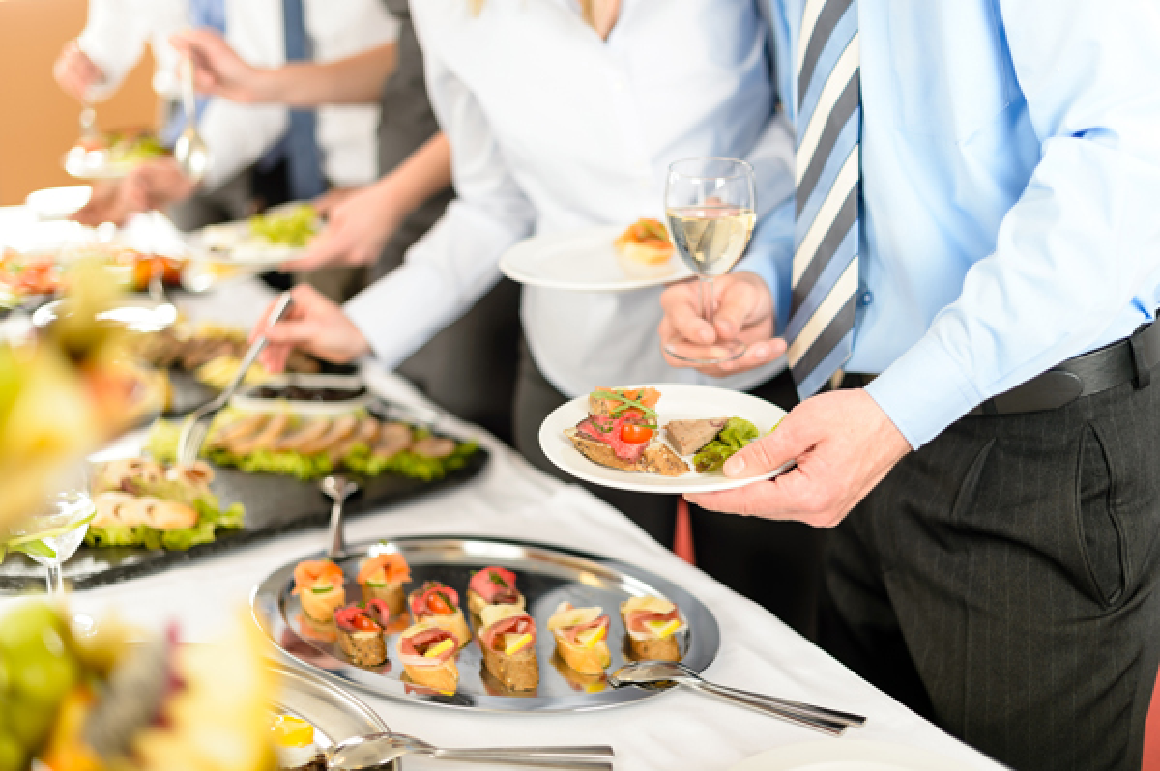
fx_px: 1610
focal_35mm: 50
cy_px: 386
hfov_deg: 39.6
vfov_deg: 26.9
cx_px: 580
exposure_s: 1/200
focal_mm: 50
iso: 100
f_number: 2
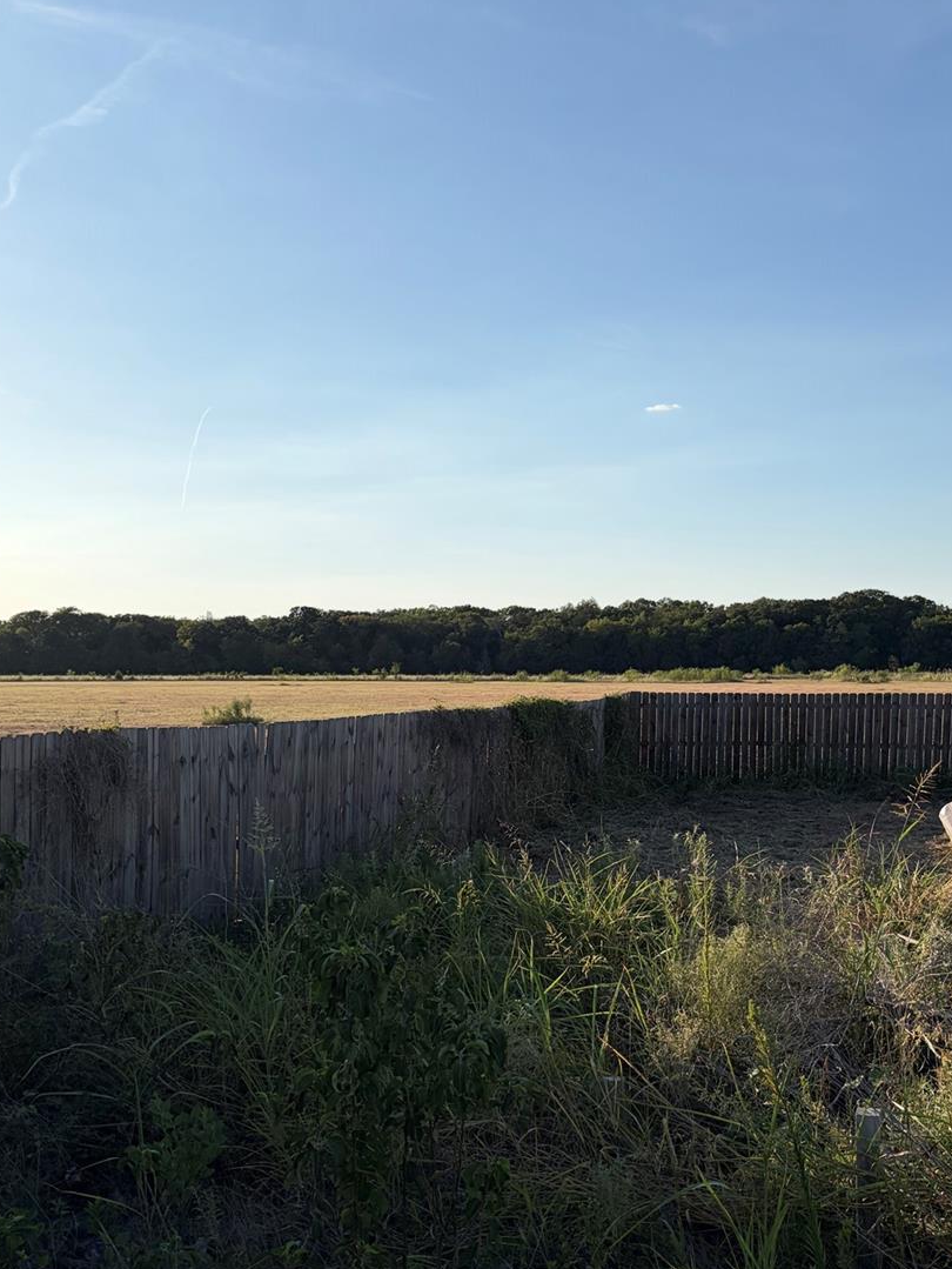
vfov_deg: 49.6
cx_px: 565
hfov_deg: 38.5
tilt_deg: -4.6
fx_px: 1356
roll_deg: +0.7
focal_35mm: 37
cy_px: 803
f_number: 1.6
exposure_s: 1/5814
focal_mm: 5.96
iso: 64
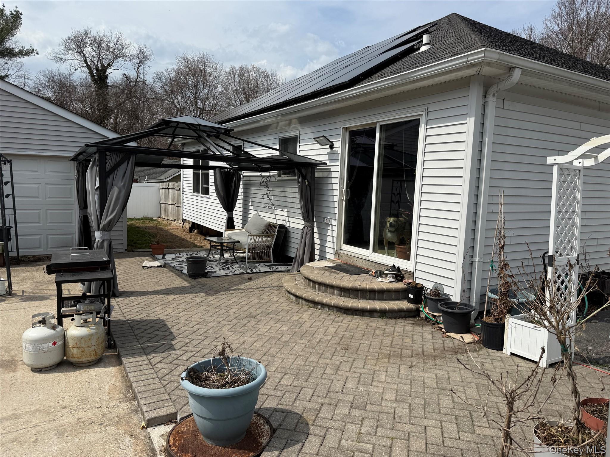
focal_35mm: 24
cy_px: 228
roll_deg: -1.6
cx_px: 305
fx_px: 423
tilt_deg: -7.8
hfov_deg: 71.6
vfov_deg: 56.8
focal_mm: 6.76
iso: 80
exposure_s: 1/7353
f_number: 1.78
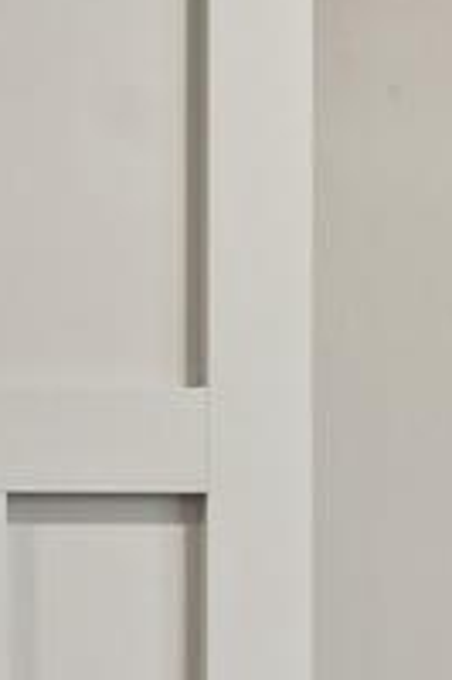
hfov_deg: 6.8
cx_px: -1108
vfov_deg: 11.1
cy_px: 1154
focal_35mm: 174
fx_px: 3282
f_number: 10
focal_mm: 17
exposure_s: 1/4
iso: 100
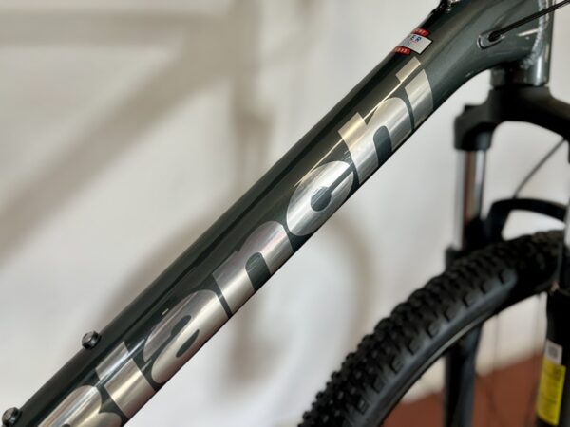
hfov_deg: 67.3
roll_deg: -18.6
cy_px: 214
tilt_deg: -11.4
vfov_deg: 53.1
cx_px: 285
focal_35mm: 26
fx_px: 428
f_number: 1.6
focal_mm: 5.1
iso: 50
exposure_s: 1/122
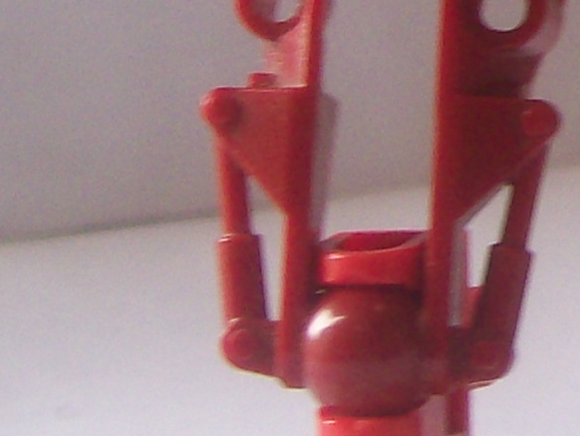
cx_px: 1130
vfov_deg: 7.7
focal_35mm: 190
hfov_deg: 9.7
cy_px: -219
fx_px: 3185
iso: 80
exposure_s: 1/38.2
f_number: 2.7
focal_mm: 6
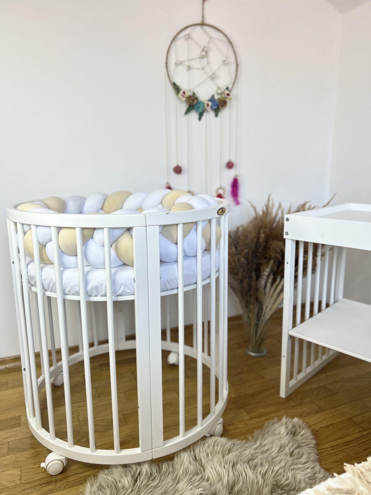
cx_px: 186
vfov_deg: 67.3
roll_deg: +0.7
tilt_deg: -13.4
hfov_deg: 53.1
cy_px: 248
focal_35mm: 26
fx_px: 372
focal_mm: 5.7
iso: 80
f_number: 1.5
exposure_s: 1/121
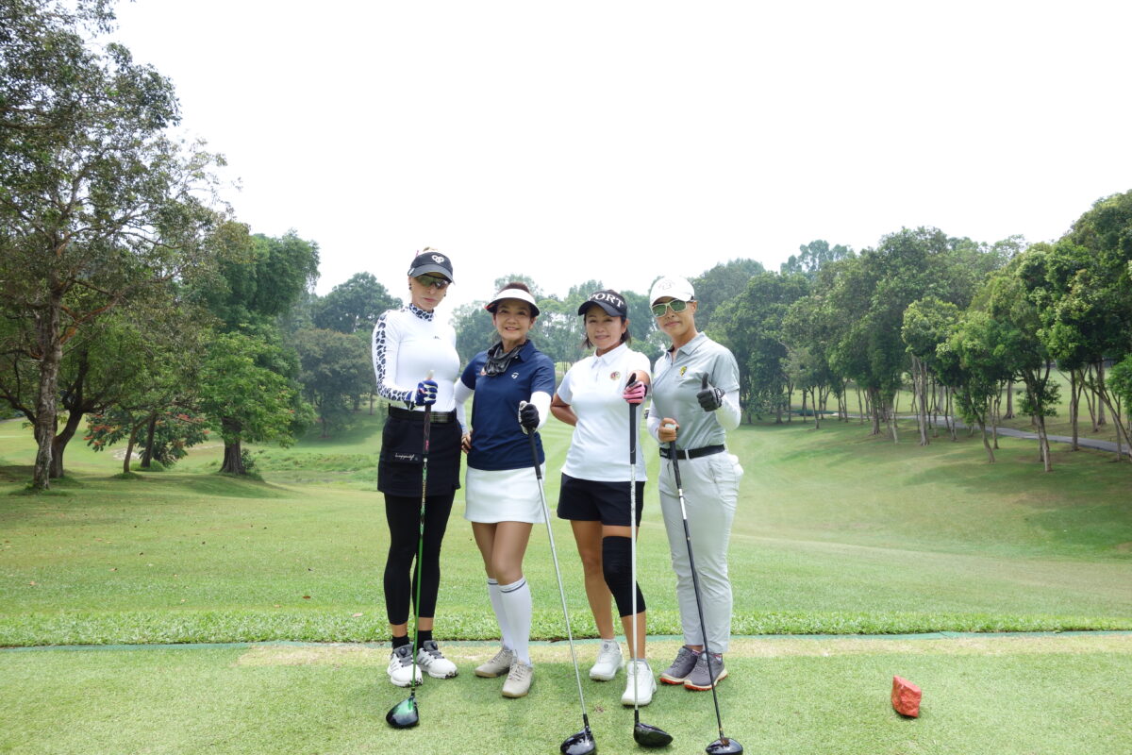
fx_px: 880
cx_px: 566
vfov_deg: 46.4
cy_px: 378
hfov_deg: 65.5
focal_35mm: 28
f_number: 5.6
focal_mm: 10.4
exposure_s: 1/160
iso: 125
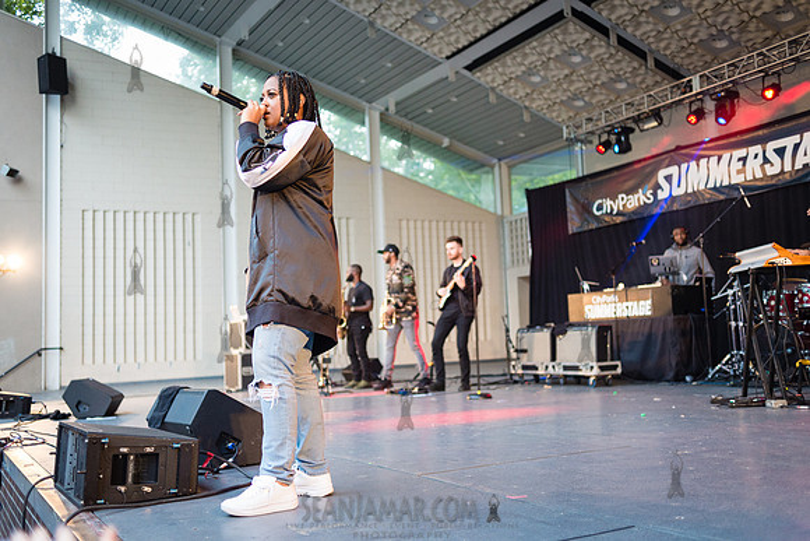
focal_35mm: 35
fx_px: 788
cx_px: 405
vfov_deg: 37.9
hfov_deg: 54.4
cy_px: 270
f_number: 2.8
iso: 2000
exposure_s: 1/400
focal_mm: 35
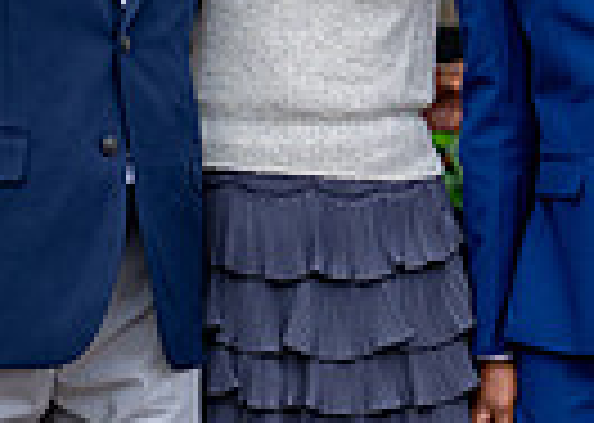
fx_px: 4011
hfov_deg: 8.5
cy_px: 256
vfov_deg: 6.0
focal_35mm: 238
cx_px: 454
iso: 100
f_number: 1.2
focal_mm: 50
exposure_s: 1/2000
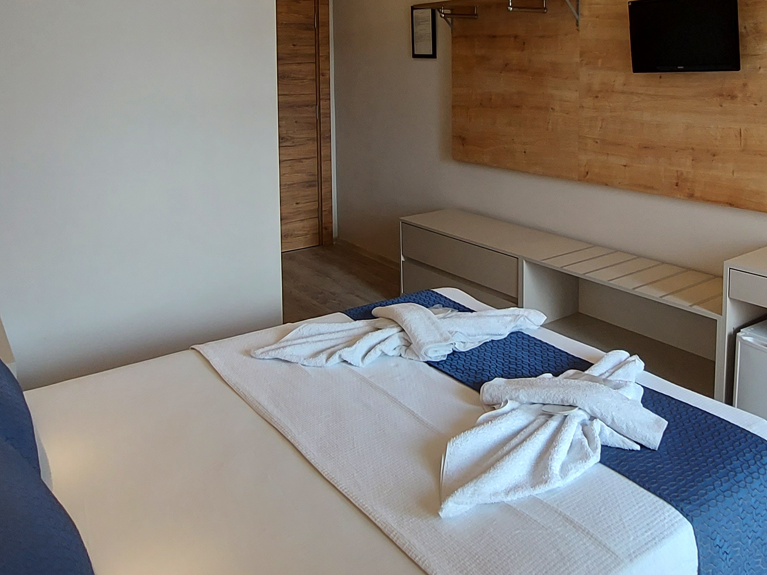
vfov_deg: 45.9
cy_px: 120
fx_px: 643
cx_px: 421
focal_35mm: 29
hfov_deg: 61.5
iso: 80
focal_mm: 1.74
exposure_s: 1/120
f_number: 2.2
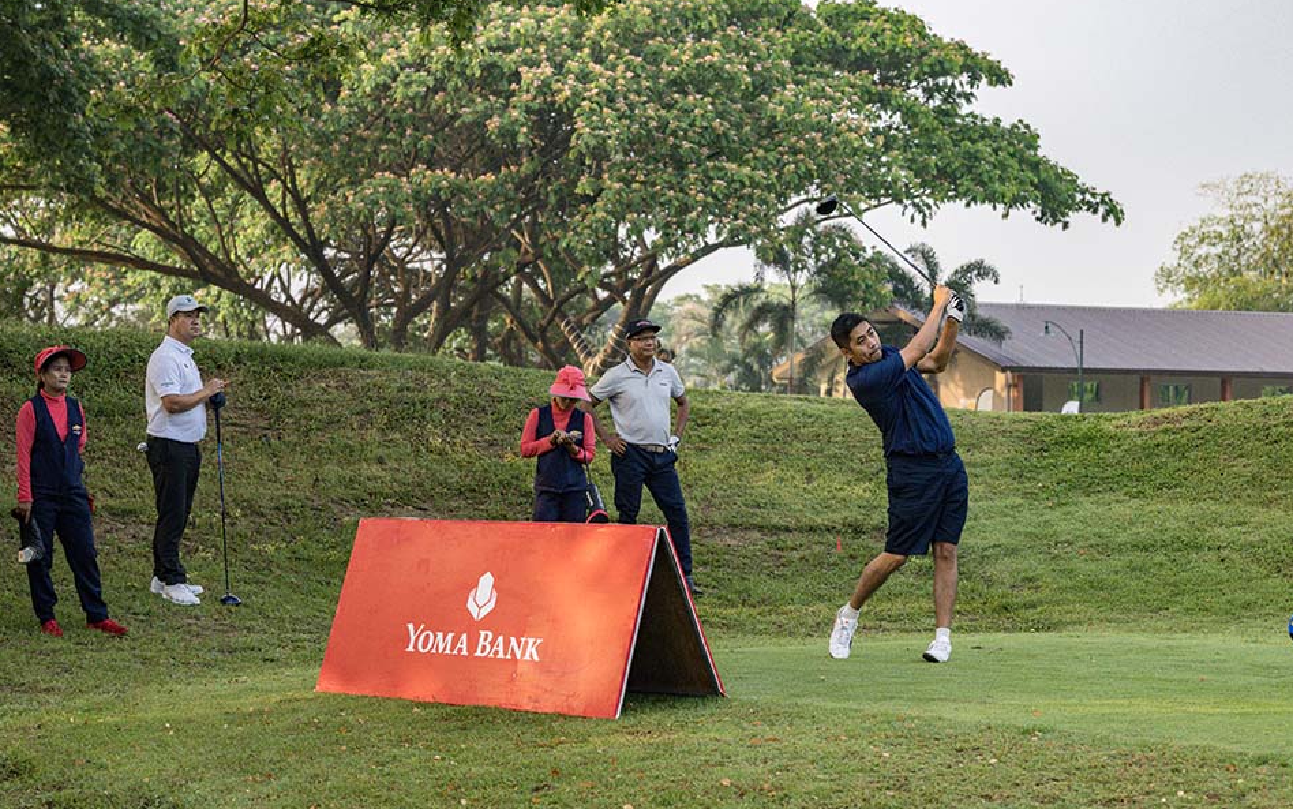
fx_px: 3454
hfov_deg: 21.2
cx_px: 652
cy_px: 397
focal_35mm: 98
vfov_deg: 13.4
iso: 4500
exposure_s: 1/2500
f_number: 5.6
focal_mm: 95
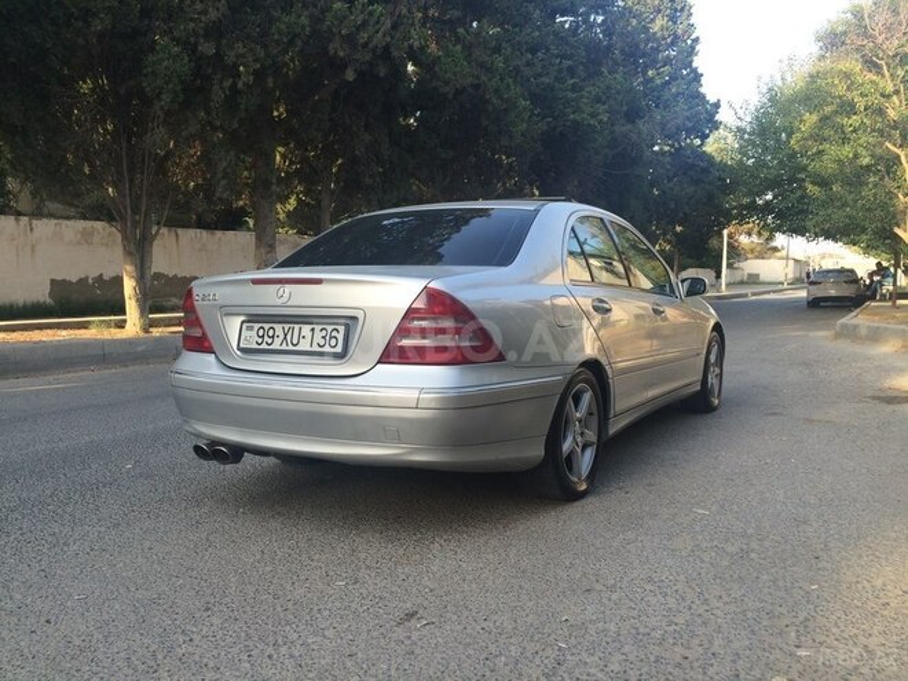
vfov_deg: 48.2
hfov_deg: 61.7
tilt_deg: -7.0
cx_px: 454
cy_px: 340
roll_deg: +0.3
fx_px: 761
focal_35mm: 29
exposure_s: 1/279
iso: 32
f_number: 2.2
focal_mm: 4.15
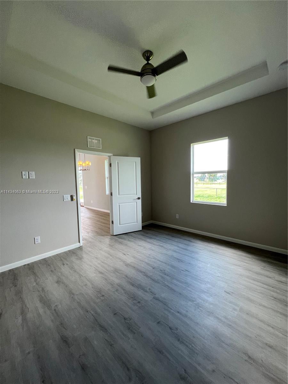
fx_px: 144
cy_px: 192
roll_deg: +1.4
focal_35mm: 13
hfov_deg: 89.9
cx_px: 144
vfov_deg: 106.2
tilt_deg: -3.9
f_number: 1.8
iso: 125
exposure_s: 1/120
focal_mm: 1.57
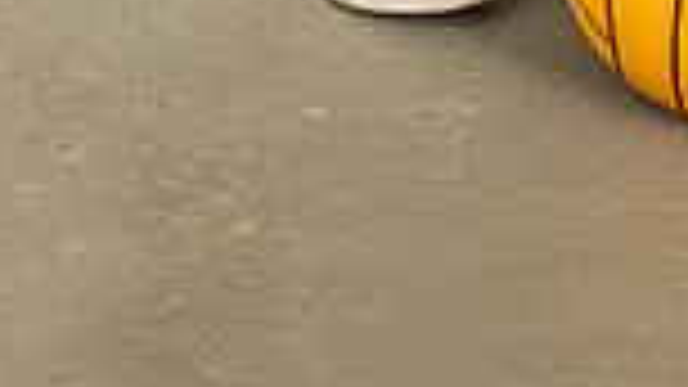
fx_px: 2809
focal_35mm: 154
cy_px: -608
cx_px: 364
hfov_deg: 14.0
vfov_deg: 7.3
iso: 500
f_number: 7.1
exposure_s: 1/250
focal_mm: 50
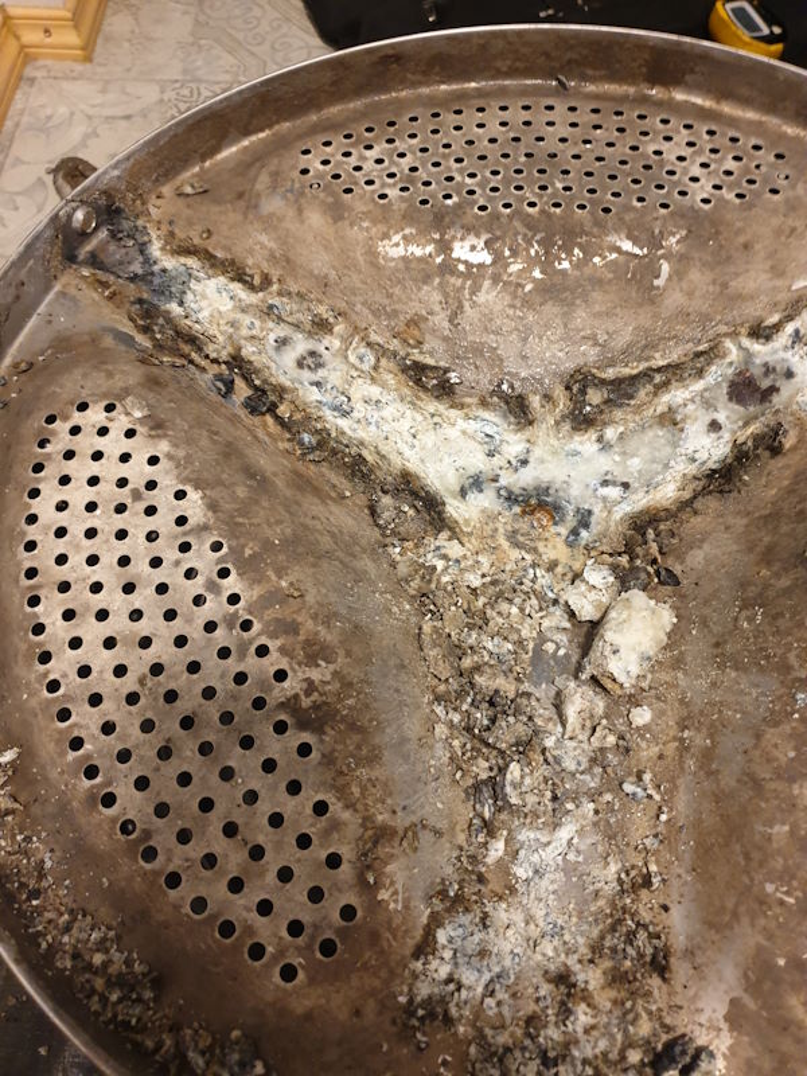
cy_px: 538
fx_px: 808
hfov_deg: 53.1
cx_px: 404
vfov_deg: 67.3
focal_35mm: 26
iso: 250
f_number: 1.5
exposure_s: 1/17
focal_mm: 4.3
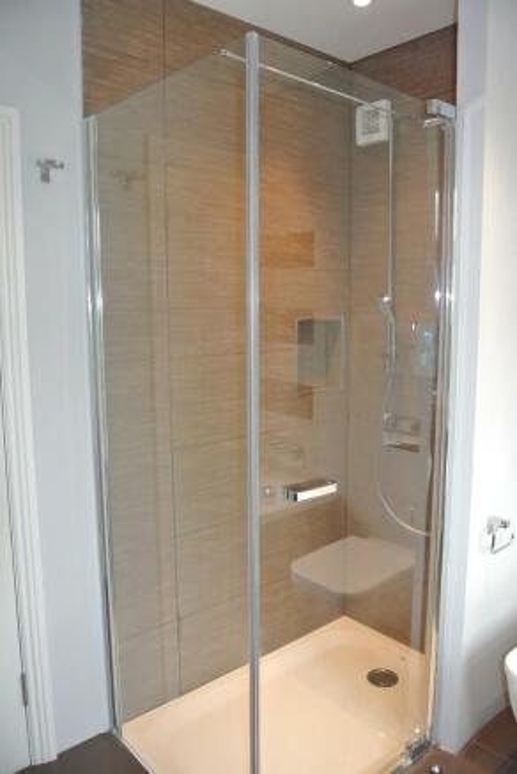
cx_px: 258
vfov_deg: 67.3
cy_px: 387
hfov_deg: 48.0
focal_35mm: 27
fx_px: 581
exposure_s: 1/60
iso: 800
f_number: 3.5
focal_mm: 10
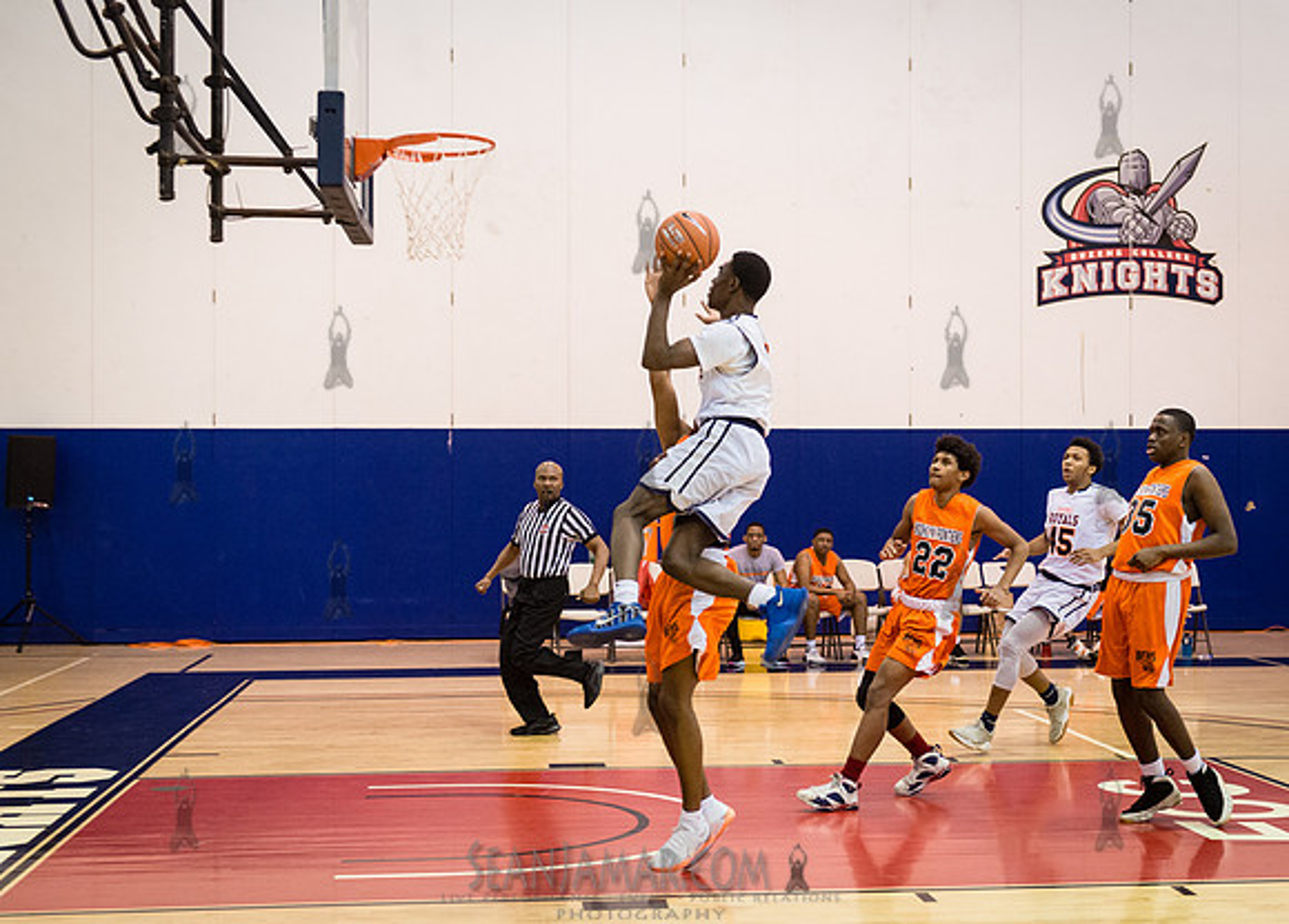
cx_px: 741
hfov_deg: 31.5
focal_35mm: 62
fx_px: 2283
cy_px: 495
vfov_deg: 22.9
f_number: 3.5
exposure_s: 1/400
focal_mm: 52
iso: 4000
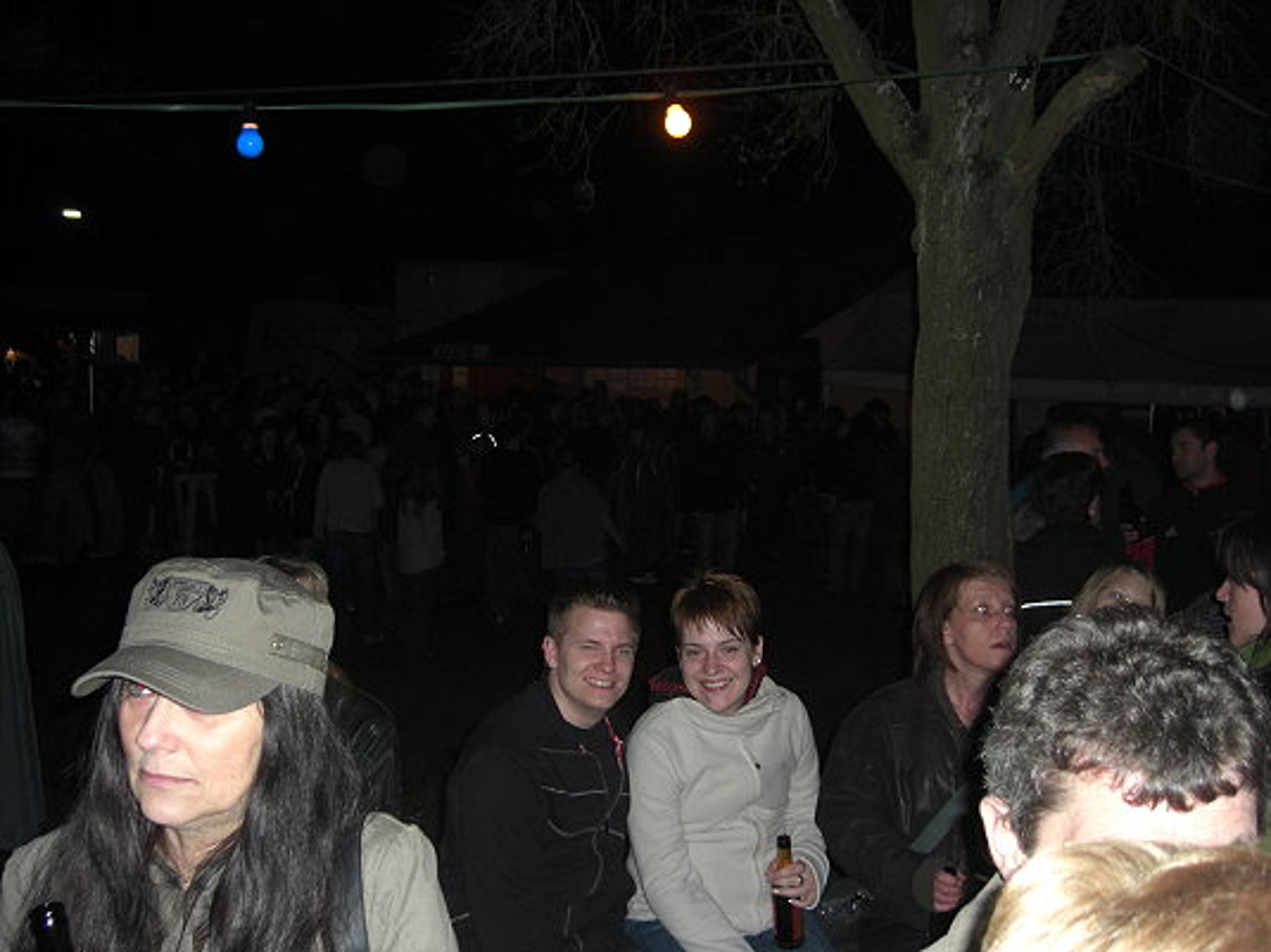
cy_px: 476
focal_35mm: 38
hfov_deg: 49.0
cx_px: 636
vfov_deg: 37.7
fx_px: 1395
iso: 200
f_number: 2.8
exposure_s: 1/60
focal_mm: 7.9
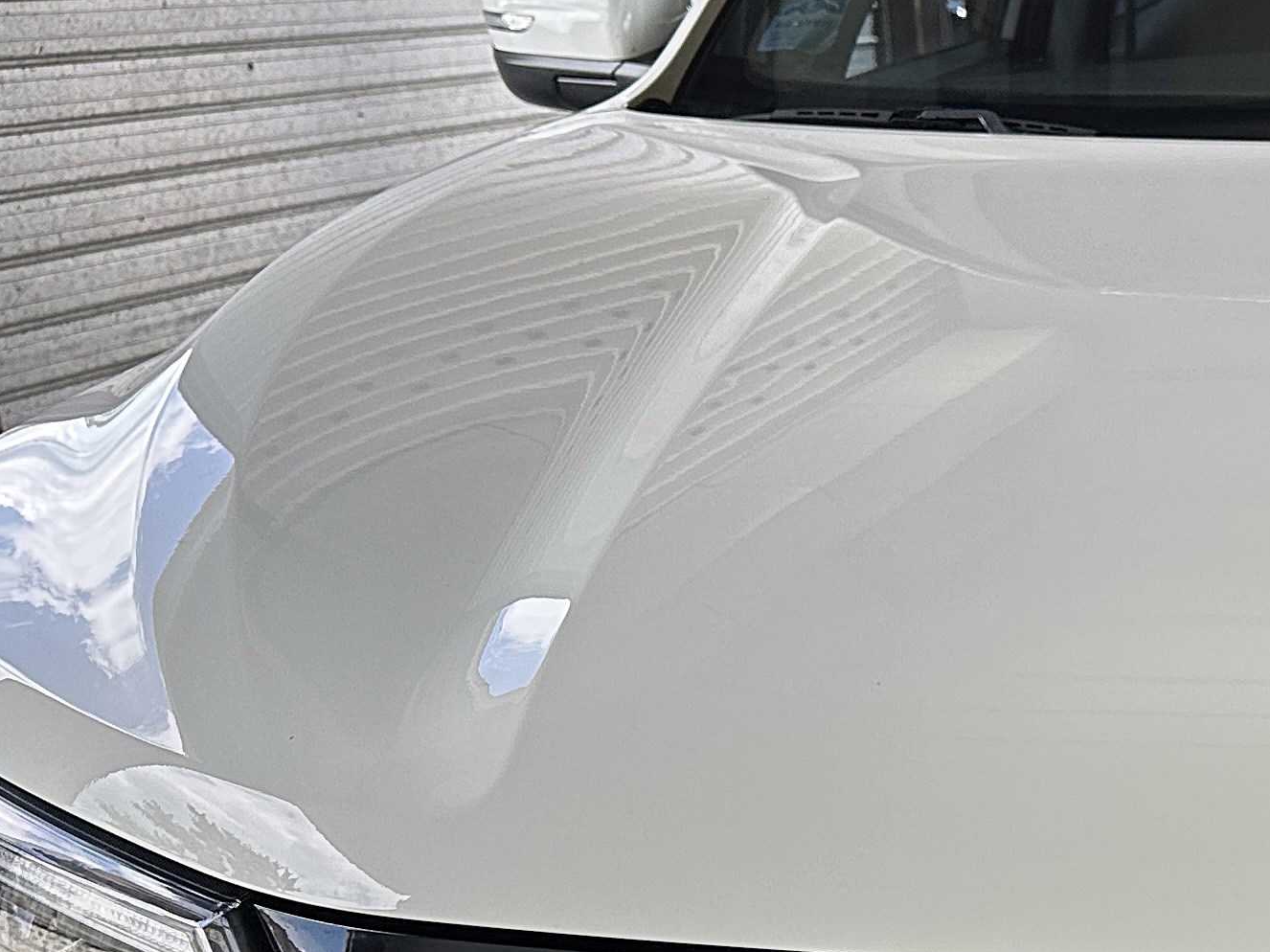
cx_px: 1560
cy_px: 940
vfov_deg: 19.6
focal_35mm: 73
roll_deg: -0.4
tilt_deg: -19.3
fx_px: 2678
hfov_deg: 24.0
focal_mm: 6.86
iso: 80
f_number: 1.78
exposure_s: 1/611
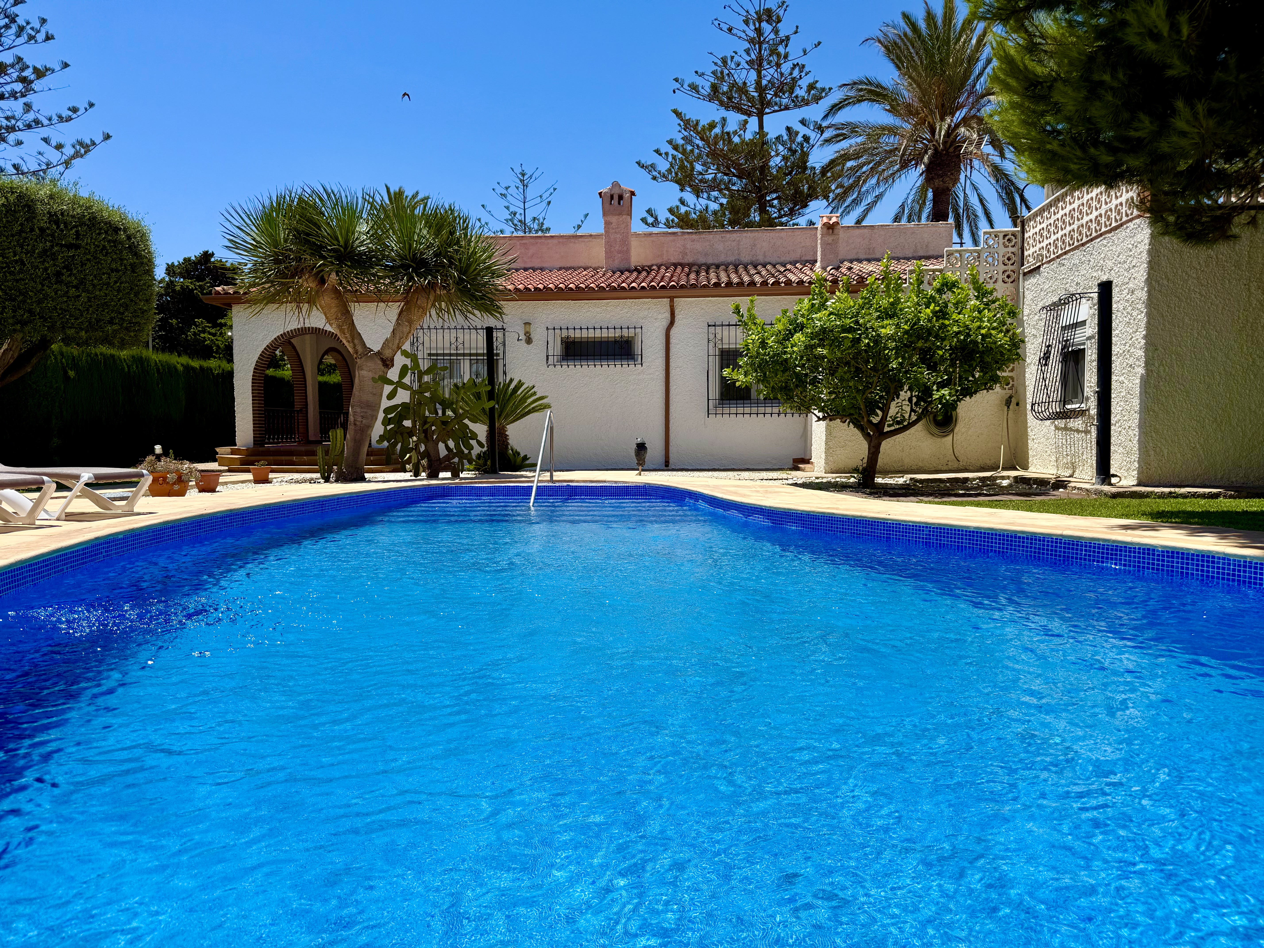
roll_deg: -0.5
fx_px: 876
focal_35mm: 24
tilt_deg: -2.7
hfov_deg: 71.6
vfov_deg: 56.8
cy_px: 474
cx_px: 632
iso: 80
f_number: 1.78
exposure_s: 1/6173
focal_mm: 6.76
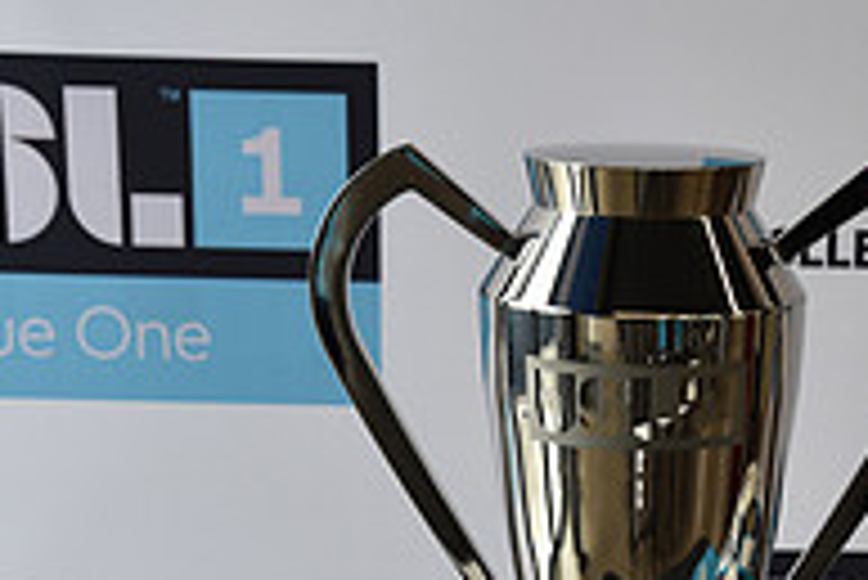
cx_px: 765
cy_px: 785
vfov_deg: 10.6
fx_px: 3040
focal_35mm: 126
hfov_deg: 16.1
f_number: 4.5
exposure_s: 1/80
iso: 400
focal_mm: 42
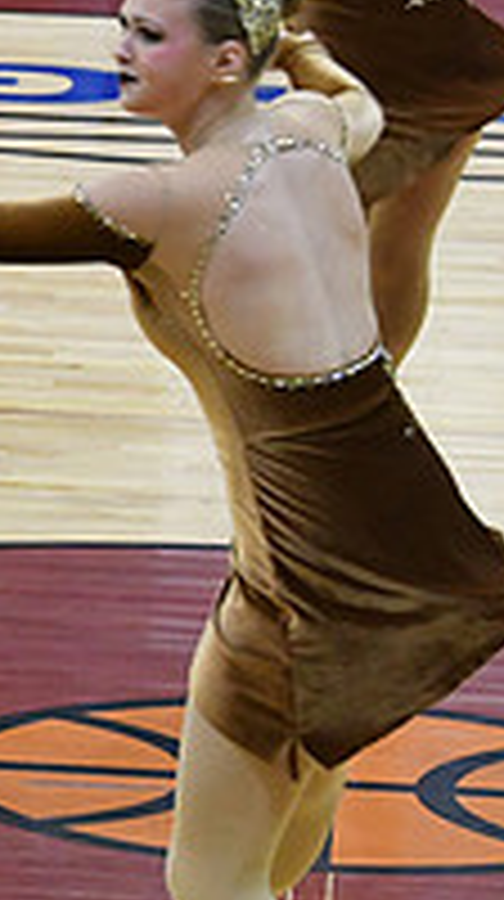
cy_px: 277
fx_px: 11085
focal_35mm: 465
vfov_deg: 4.6
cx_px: -729
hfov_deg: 2.6
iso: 5000
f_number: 4
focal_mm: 102
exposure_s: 1/400
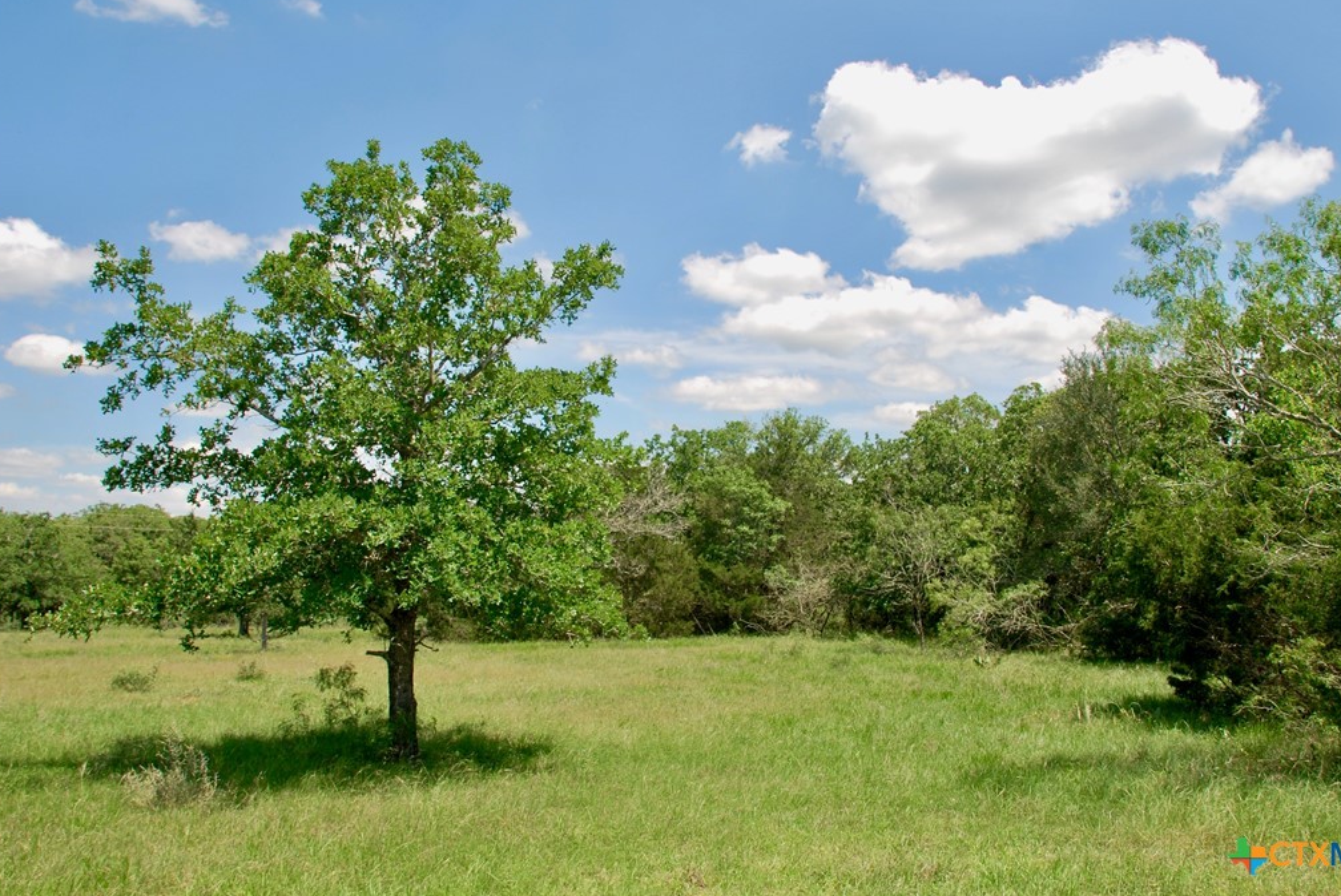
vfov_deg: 45.0
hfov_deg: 63.6
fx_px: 1081
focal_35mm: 29
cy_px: 421
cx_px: 700
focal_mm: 18
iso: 100
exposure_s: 1/200
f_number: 8
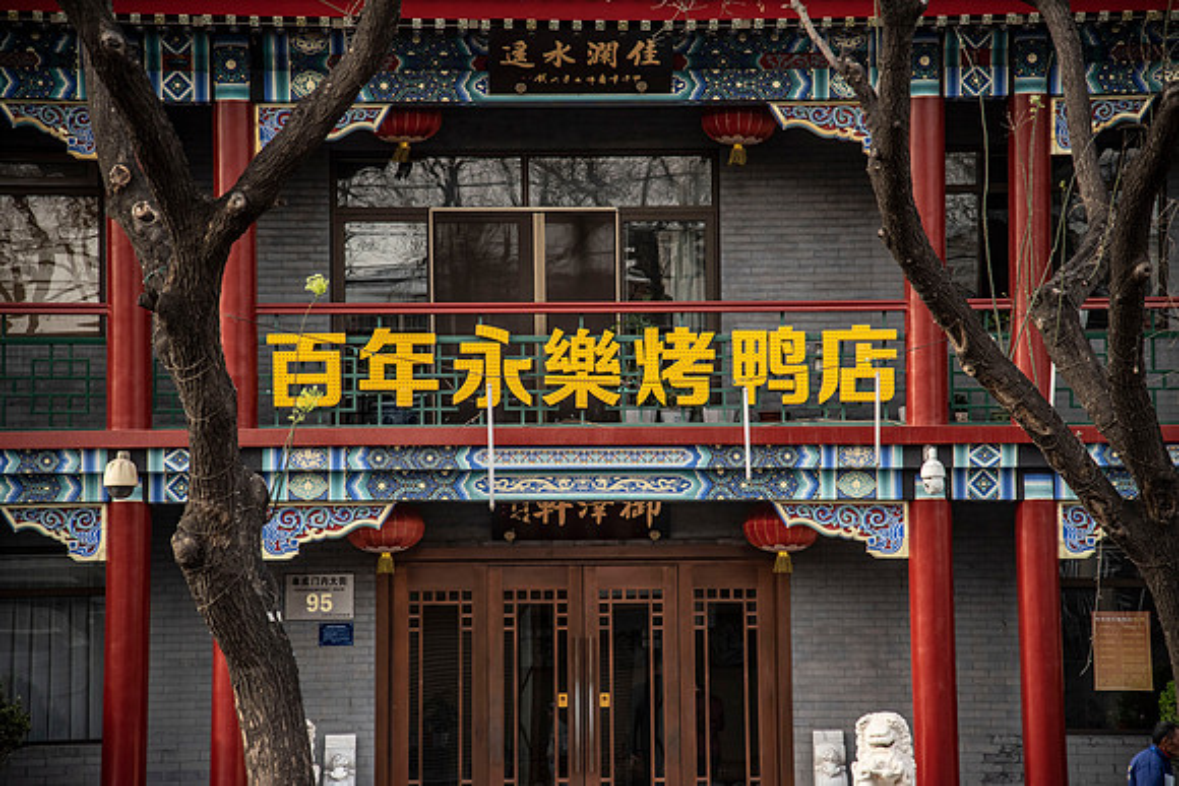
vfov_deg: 11.4
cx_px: 590
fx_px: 3931
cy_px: 393
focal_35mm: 120
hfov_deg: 17.1
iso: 500
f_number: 4
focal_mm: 120
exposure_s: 1/800
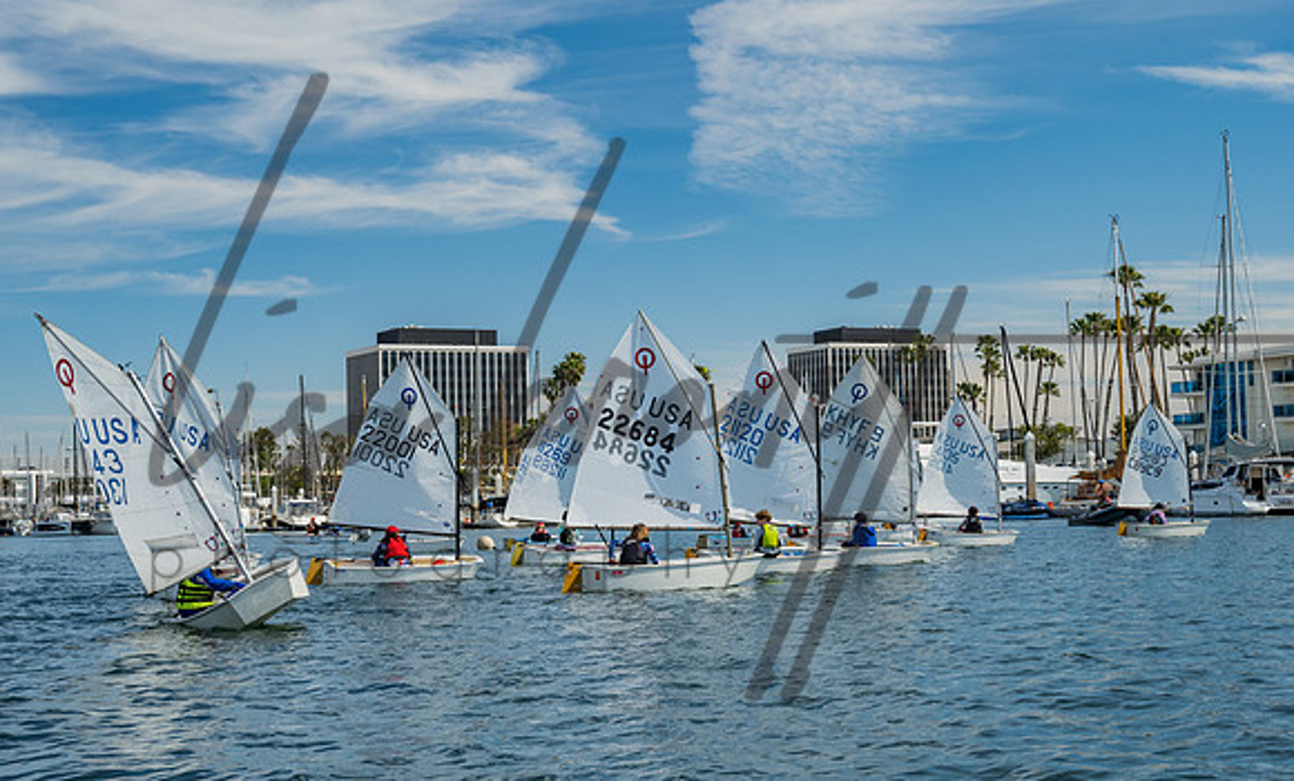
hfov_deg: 34.8
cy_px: 392
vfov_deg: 21.4
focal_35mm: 59
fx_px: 2063
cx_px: 705
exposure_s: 1/250
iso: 250
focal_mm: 51
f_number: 10
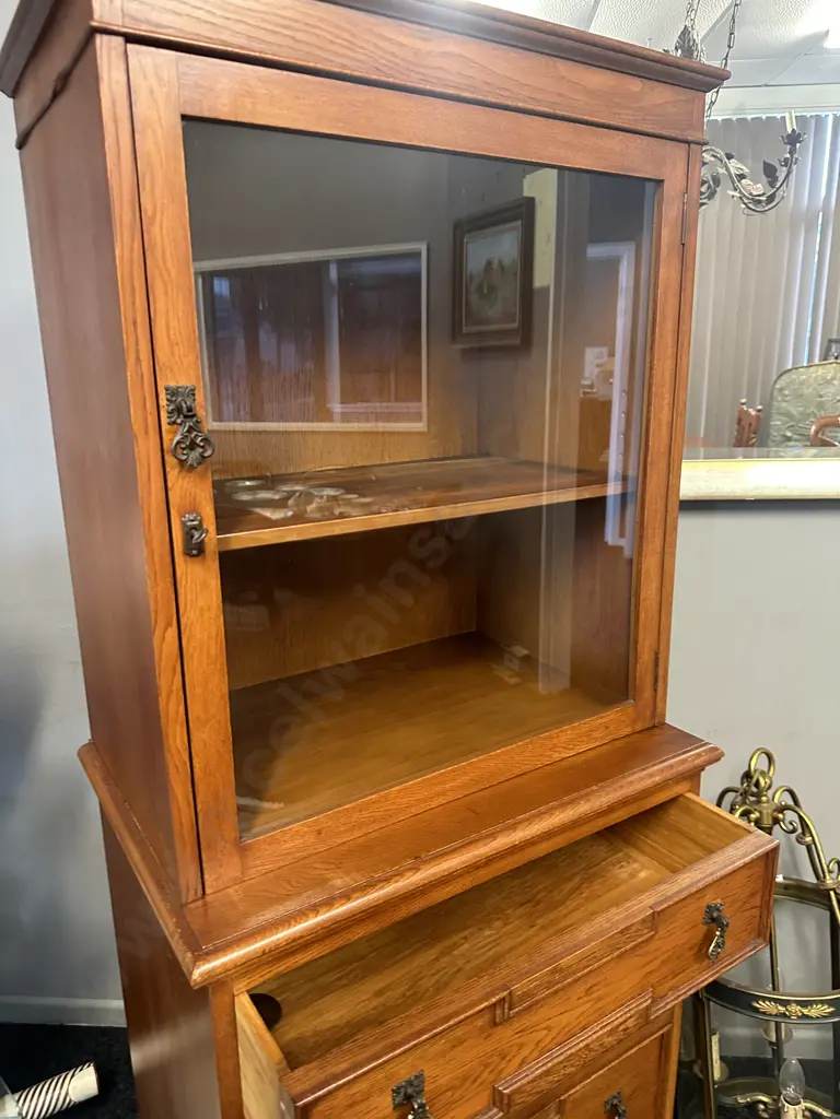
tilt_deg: -12.3
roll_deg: +0.7
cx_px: 420
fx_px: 777
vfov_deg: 71.6
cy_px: 560
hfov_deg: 56.8
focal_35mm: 24
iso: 400
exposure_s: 1/50
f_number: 1.78
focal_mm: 6.86
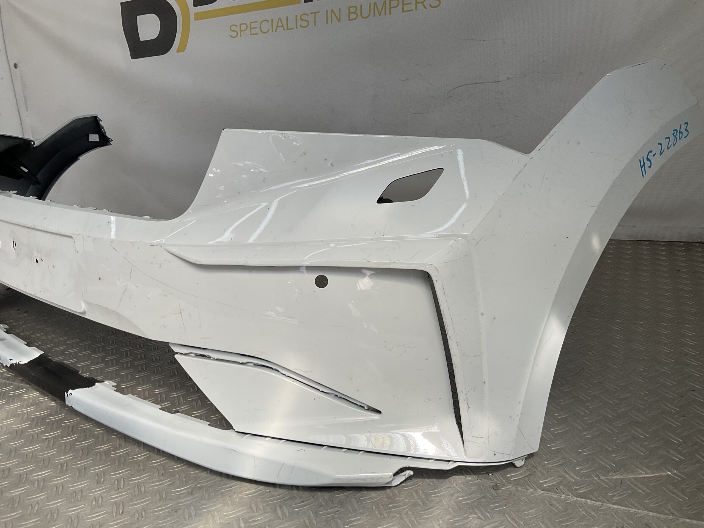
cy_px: 264
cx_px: 352
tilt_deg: -19.4
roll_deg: +5.1
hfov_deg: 61.7
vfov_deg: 48.2
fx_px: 590
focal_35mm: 29
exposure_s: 1/1076
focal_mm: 3
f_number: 1.8
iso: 16
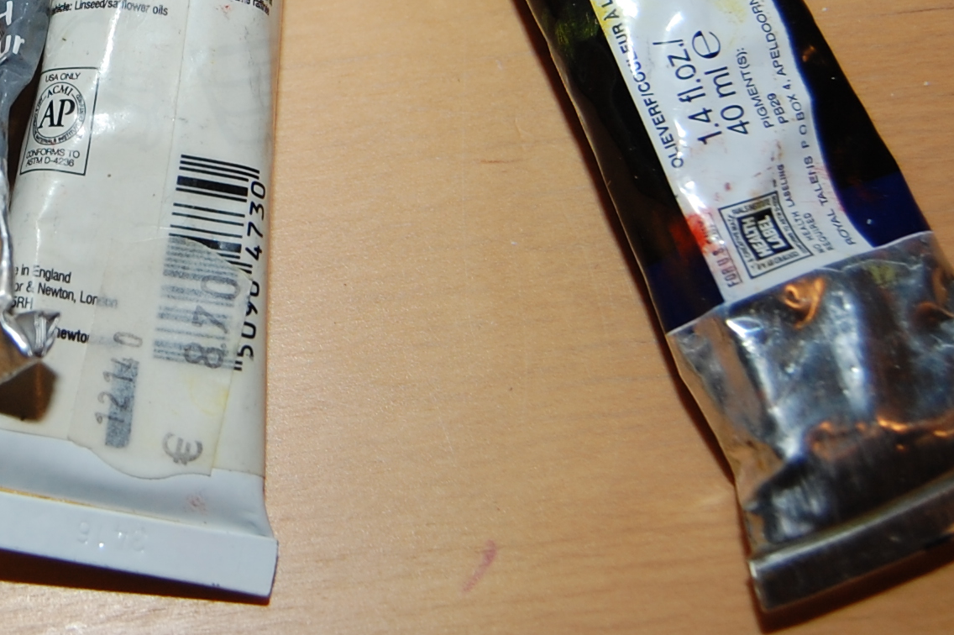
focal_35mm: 91
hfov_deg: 21.4
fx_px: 2419
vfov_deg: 14.7
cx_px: -48
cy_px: -8
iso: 200
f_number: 4
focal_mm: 23
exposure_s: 1/60
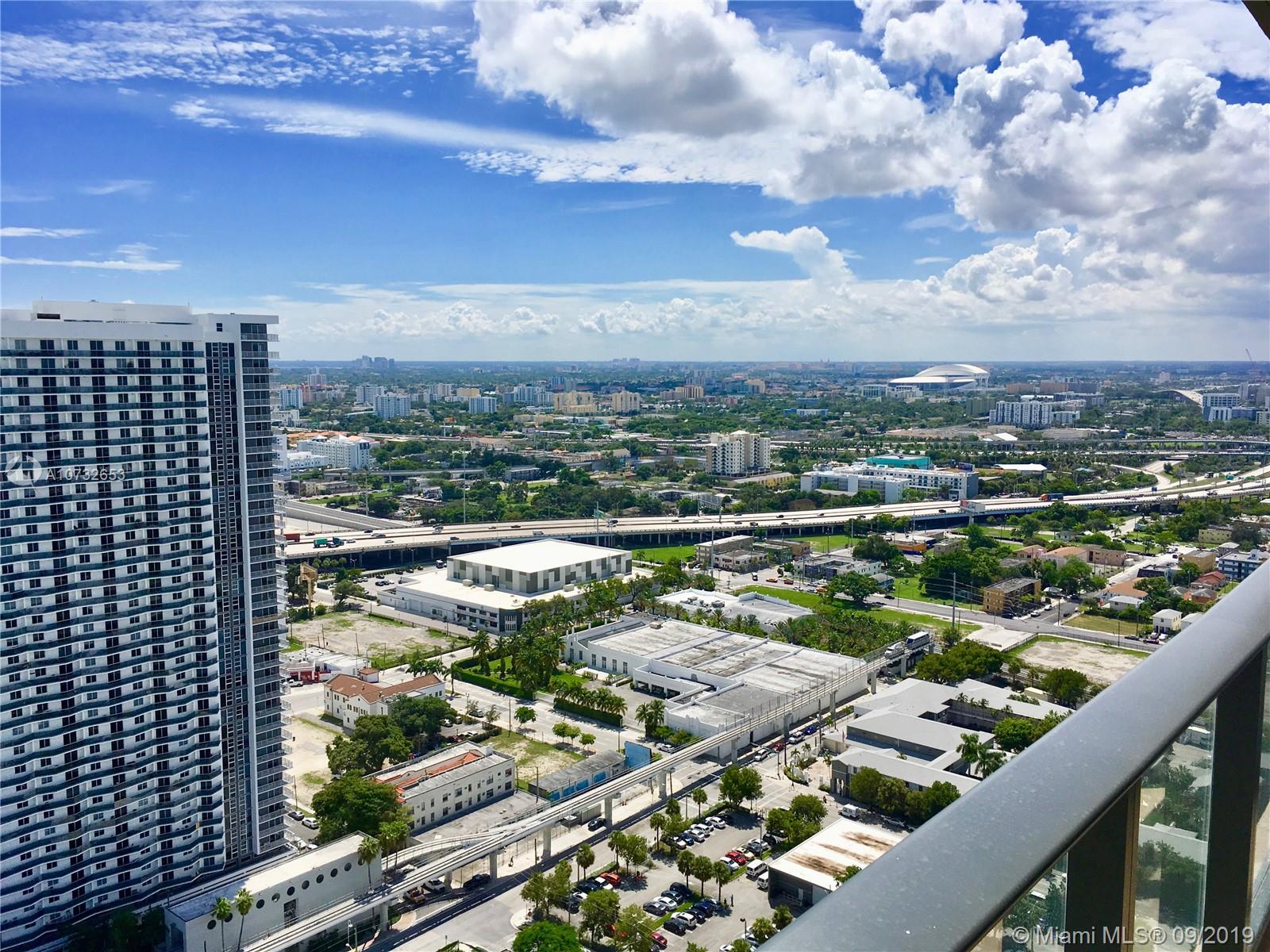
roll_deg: -0.1
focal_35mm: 29
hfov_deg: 61.7
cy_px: 476
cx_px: 635
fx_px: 1064
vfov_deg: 48.2
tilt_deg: -7.3
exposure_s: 1/2959
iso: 25
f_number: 2.2
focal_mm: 4.15
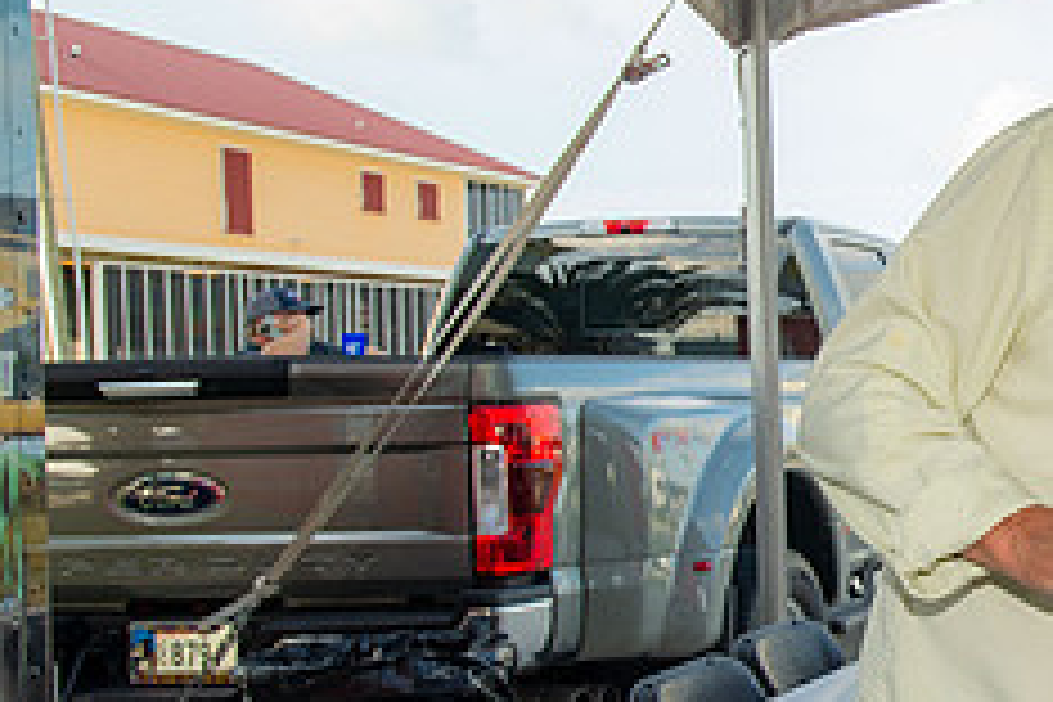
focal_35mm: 62
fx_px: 1813
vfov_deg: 21.9
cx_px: 1256
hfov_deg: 28.3
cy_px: 405
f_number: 5.6
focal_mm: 25
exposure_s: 1/125
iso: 200
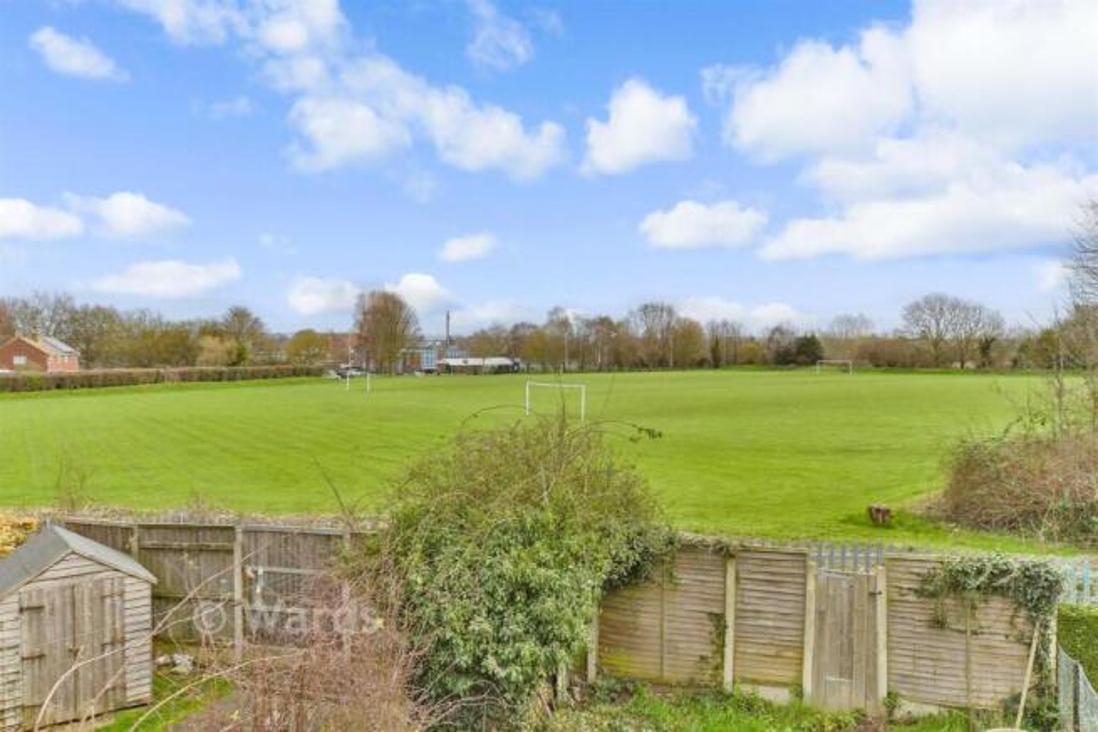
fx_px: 915
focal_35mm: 30
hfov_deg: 61.9
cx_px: 549
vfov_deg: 43.6
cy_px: 366
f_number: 9
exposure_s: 1/320
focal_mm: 20
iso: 640
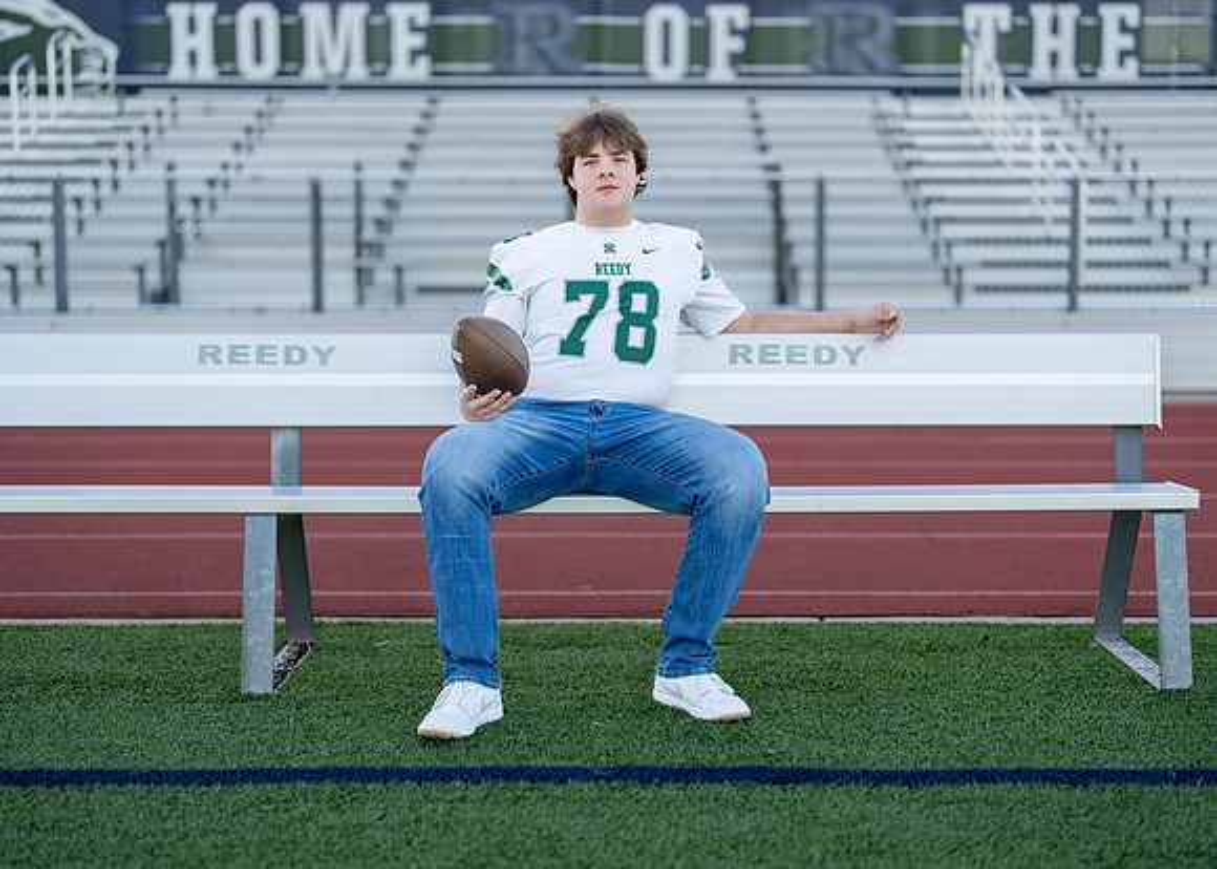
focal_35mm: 53
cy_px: 434
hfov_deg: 36.5
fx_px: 1845
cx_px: 633
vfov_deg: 26.5
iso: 100
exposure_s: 1/1000
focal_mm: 50
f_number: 1.2
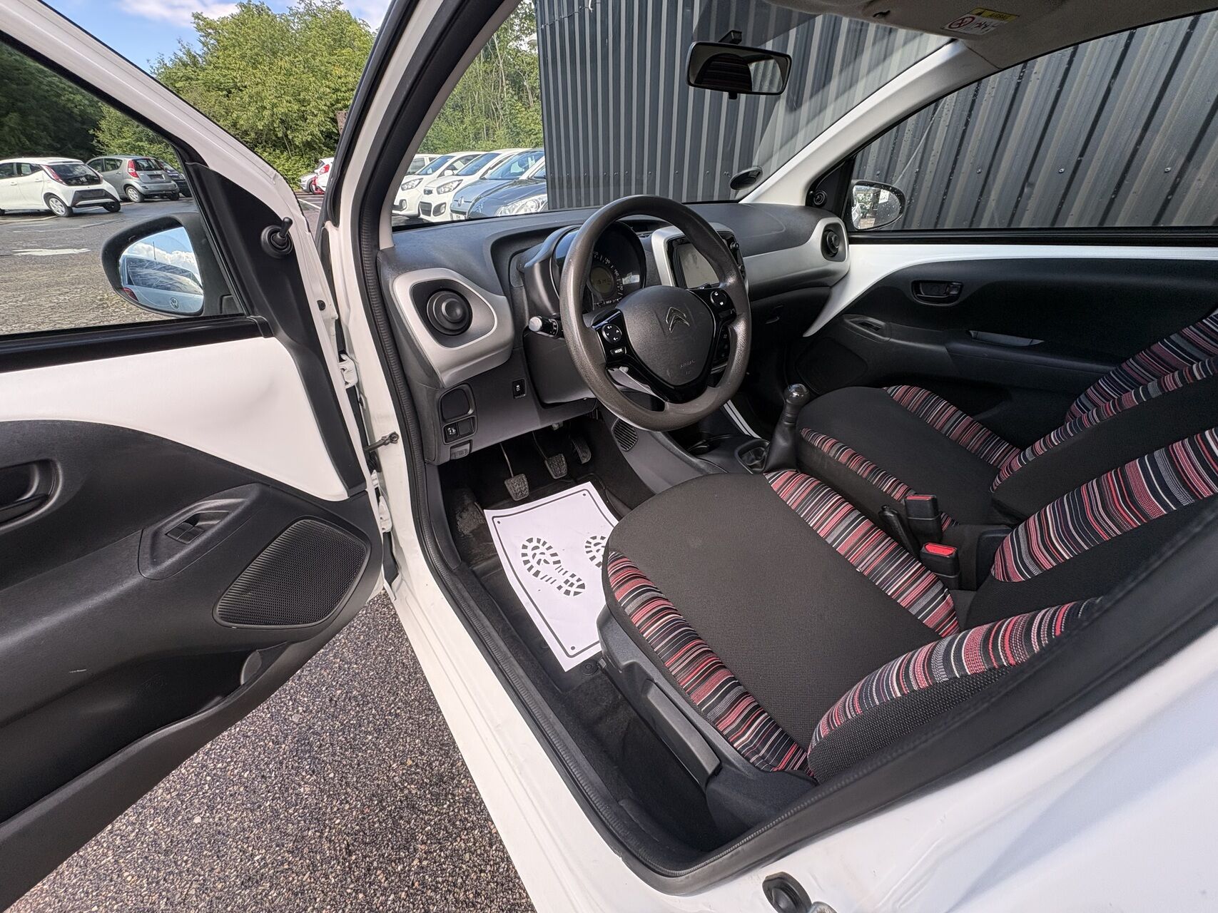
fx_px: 493
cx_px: 609
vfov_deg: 85.7
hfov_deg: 102.1
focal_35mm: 14
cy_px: 456
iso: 64
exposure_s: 1/293
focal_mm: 2.22
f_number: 2.2
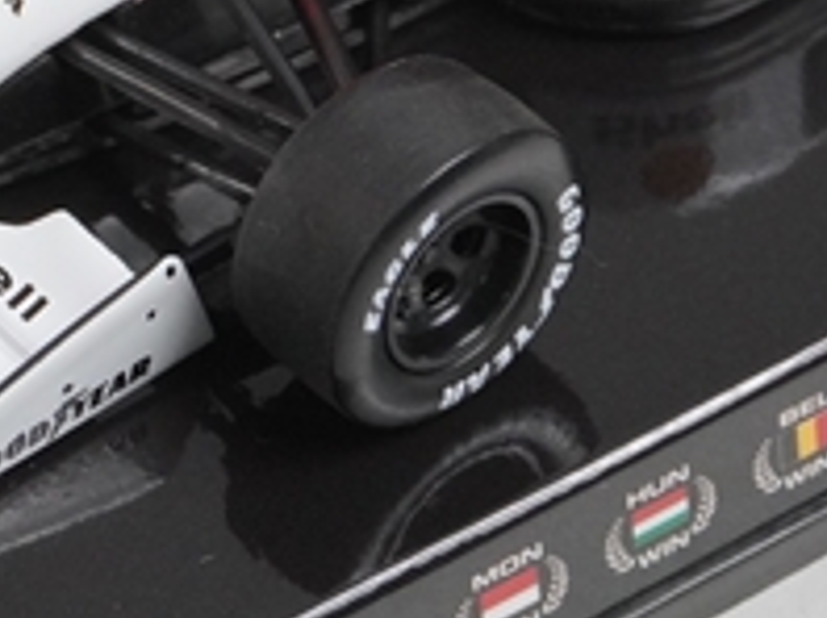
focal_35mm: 215
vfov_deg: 6.8
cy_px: -261
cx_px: 568
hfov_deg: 9.2
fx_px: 5130
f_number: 14
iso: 3200
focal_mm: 46
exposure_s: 1/30
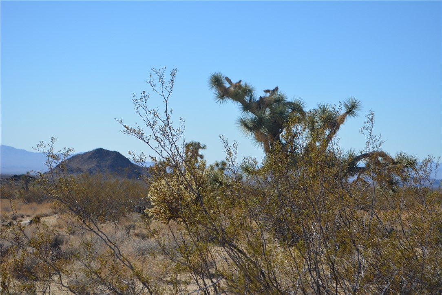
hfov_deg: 24.6
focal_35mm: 82
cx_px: 221
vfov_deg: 16.6
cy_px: 148
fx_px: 1013
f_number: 7.1
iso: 400
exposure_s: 1/2000
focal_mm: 55
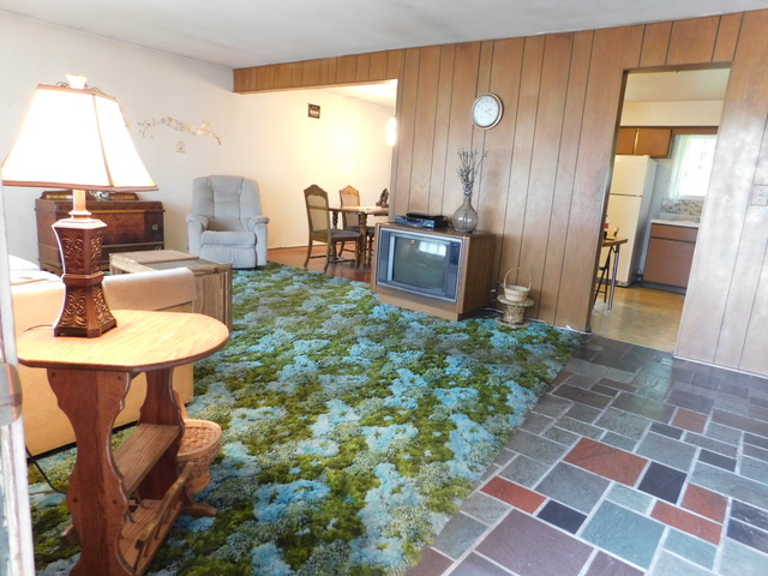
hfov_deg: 73.9
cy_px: 288
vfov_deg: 58.9
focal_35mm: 23
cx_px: 384
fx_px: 510
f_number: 3
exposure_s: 1/15
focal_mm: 4
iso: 900
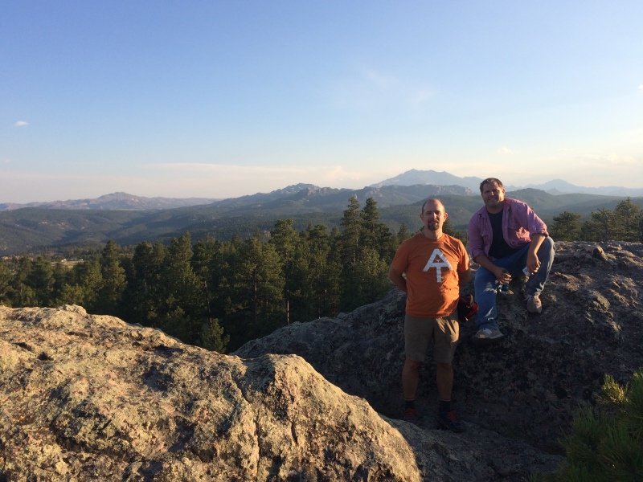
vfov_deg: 48.2
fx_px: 539
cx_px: 322
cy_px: 241
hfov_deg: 61.7
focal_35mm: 29
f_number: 2.2
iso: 32
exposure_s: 1/977
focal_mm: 4.15
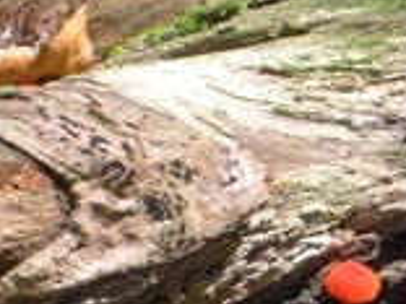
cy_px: 334
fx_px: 2404
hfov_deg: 9.6
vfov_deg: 7.2
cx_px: 398
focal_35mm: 205
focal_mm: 11.2
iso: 799
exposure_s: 1/140
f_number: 4.6
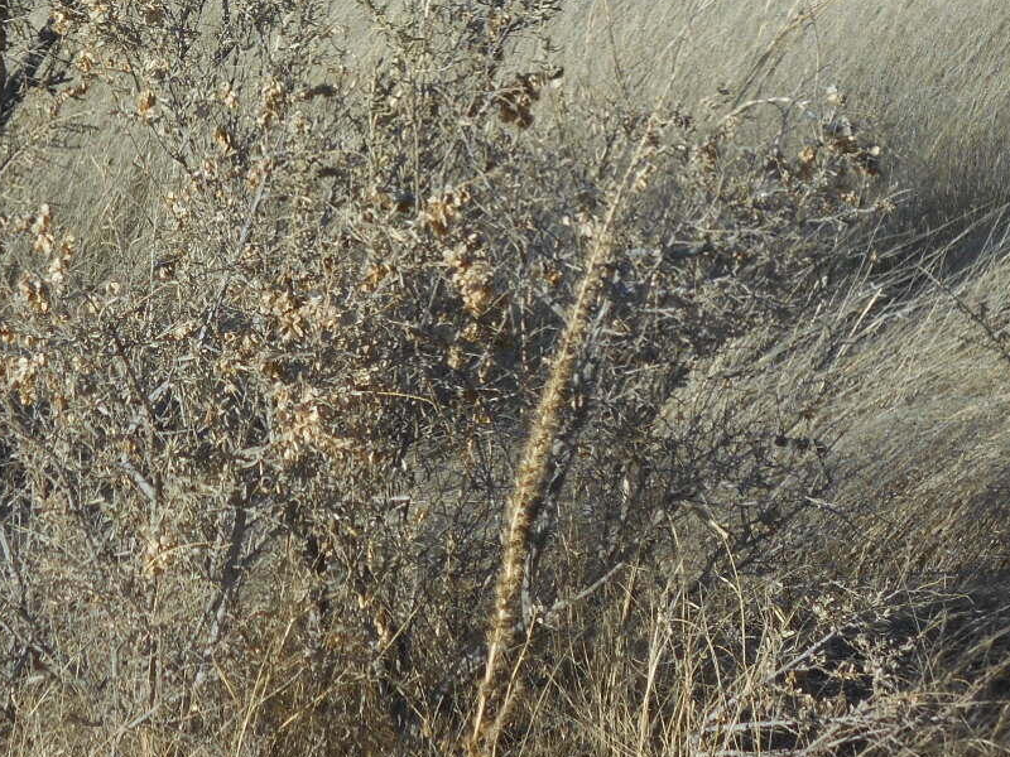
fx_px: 4377
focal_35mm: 150
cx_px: 191
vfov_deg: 9.8
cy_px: 15
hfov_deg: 13.1
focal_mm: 13.5
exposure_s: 1/500
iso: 80
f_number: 5.8
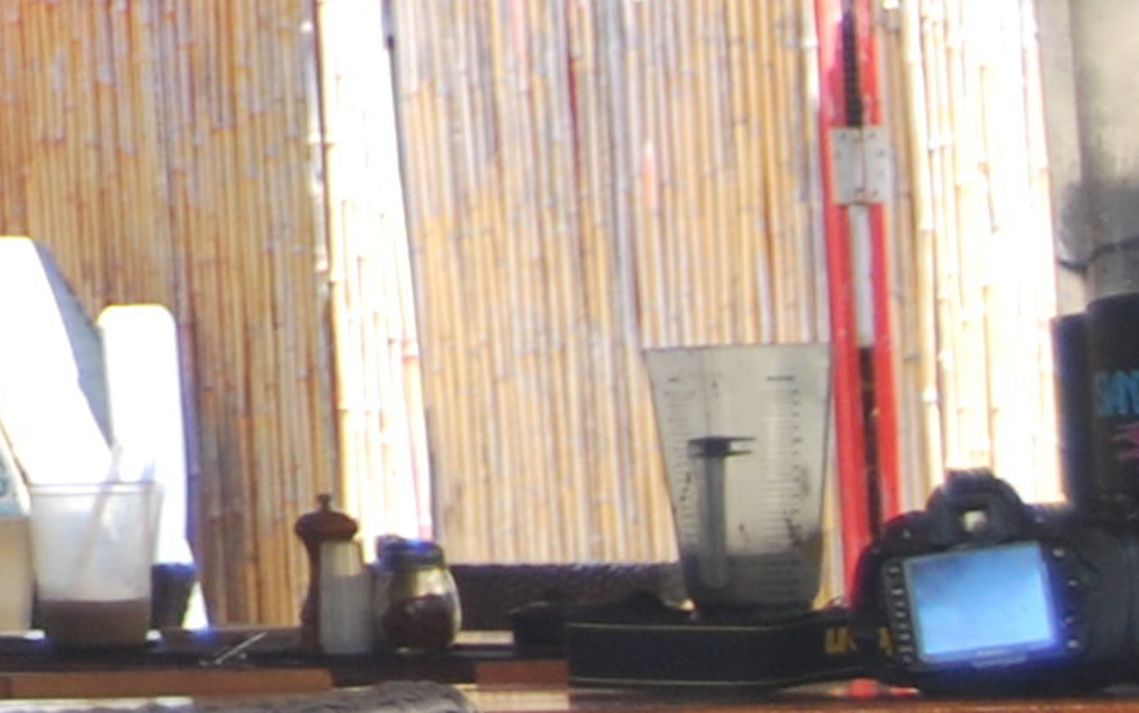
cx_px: -1603
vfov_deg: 4.8
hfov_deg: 7.4
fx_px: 8260
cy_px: -897
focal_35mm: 266
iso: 200
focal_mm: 30
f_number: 4.2
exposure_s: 1/80
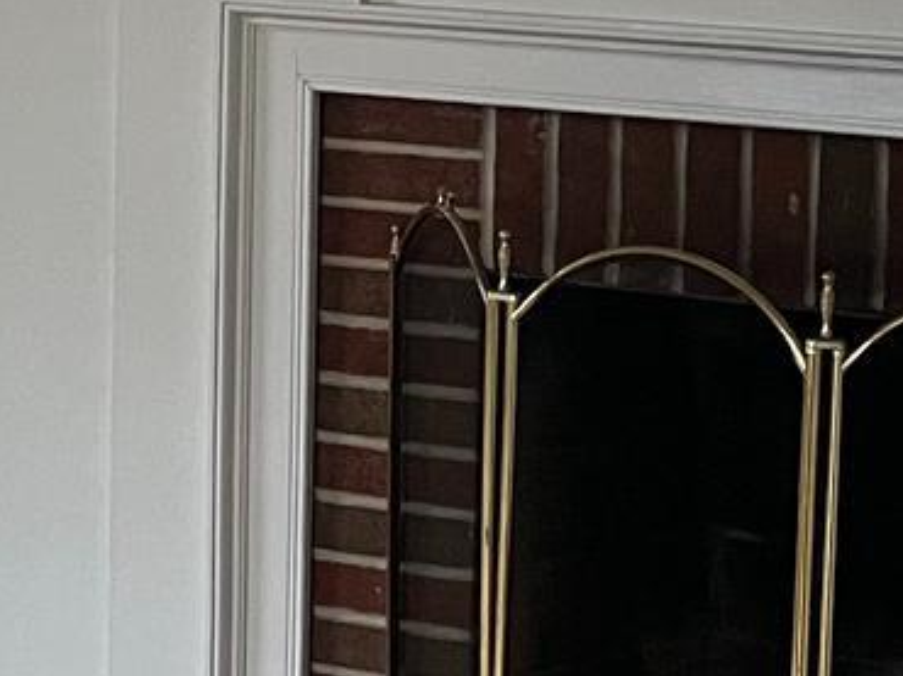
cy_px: -102
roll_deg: +0.1
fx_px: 3754
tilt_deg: -4.3
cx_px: -962
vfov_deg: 10.2
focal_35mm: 144
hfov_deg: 12.0
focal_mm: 5.7
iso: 125
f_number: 1.5
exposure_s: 1/60
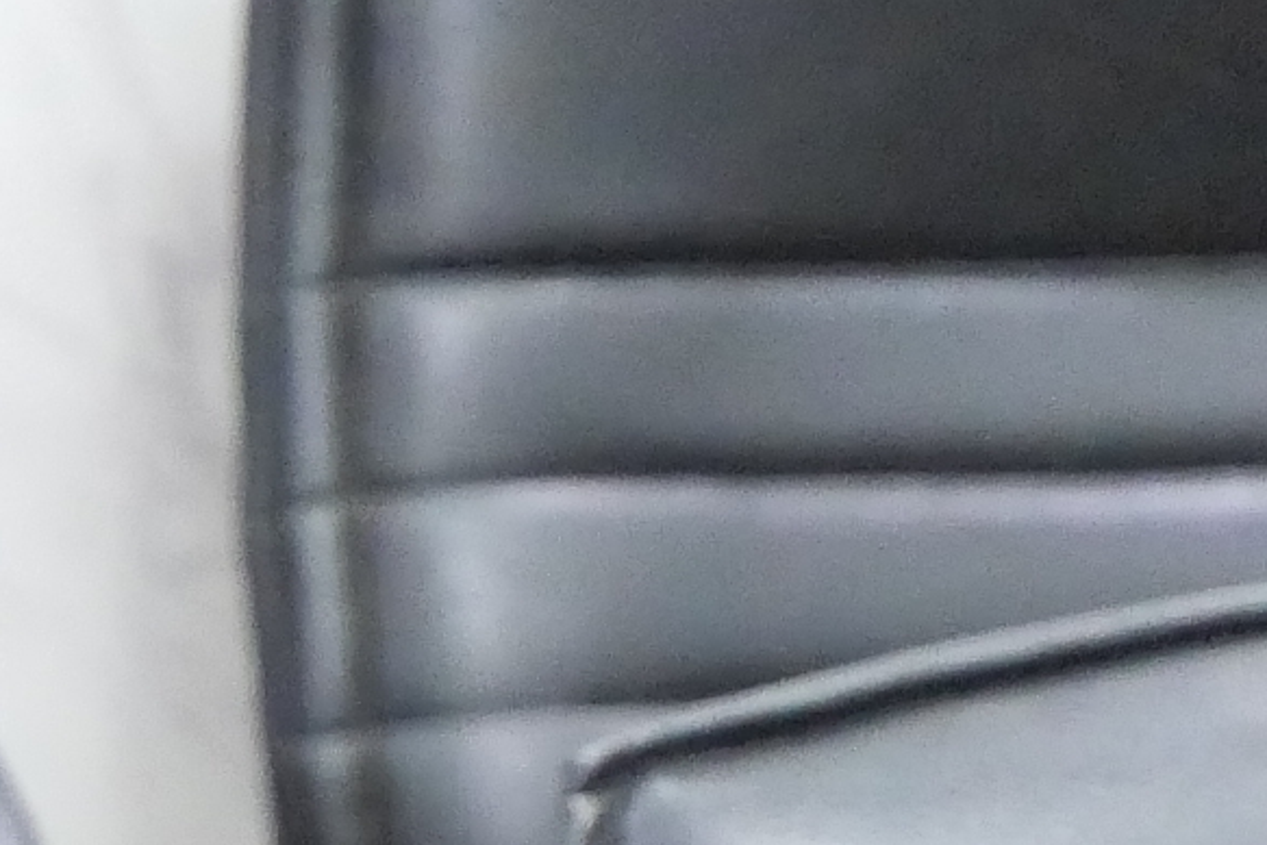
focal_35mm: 790
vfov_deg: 1.7
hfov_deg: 2.6
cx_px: -2019
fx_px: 27809
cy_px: 756
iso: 3200
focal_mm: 60
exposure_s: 1/20
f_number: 5.6
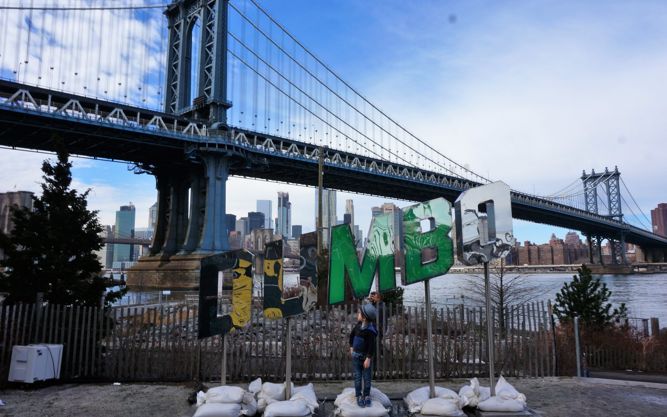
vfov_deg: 44.5
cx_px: 335
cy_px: 199
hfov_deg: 66.5
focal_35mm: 28
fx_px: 509
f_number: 13
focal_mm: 18
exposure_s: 1/125
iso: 100
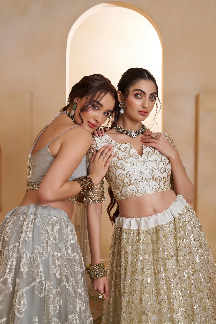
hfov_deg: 27.0
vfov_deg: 39.6
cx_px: 108
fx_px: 450
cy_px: 162
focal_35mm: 50
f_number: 4.5
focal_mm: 50
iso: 250
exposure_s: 1/200
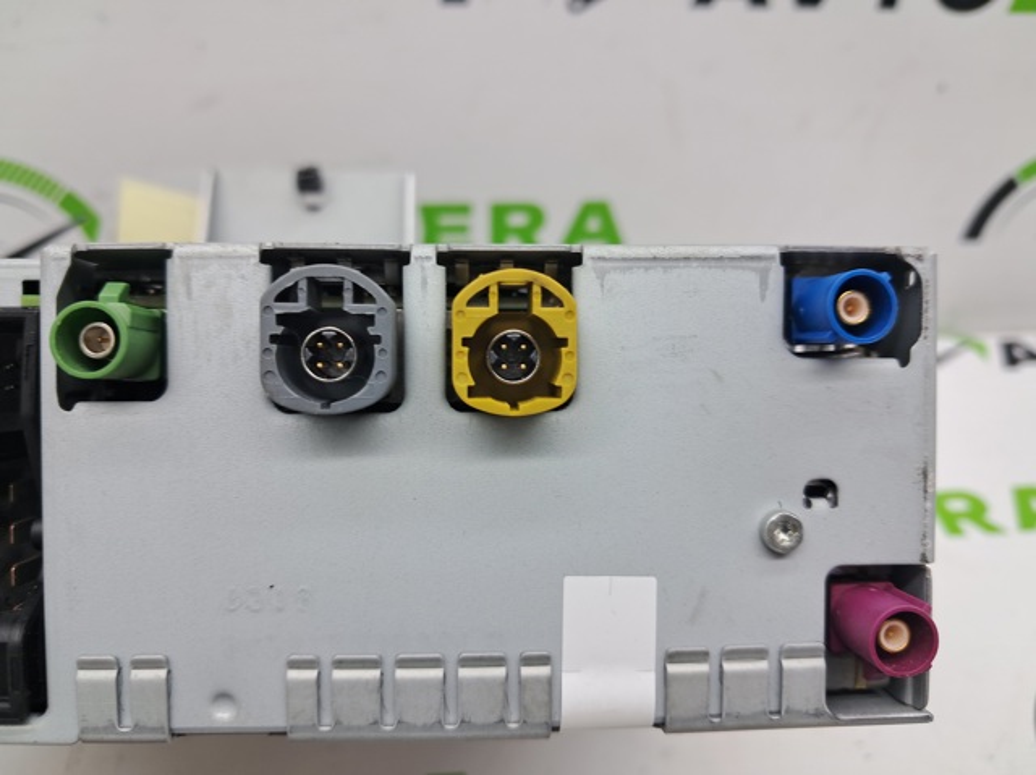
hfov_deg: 65.4
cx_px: 518
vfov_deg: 51.3
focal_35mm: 27
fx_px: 807
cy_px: 388
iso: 50
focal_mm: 4
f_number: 1.8
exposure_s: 1/50
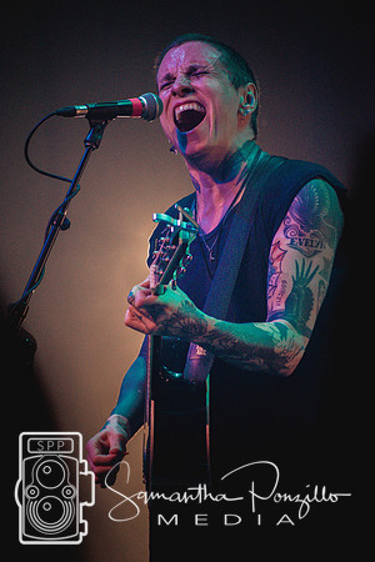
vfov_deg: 8.6
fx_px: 3750
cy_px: 281
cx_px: 188
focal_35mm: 240
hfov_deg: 5.7
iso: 9000
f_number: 5
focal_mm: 160
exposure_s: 1/500
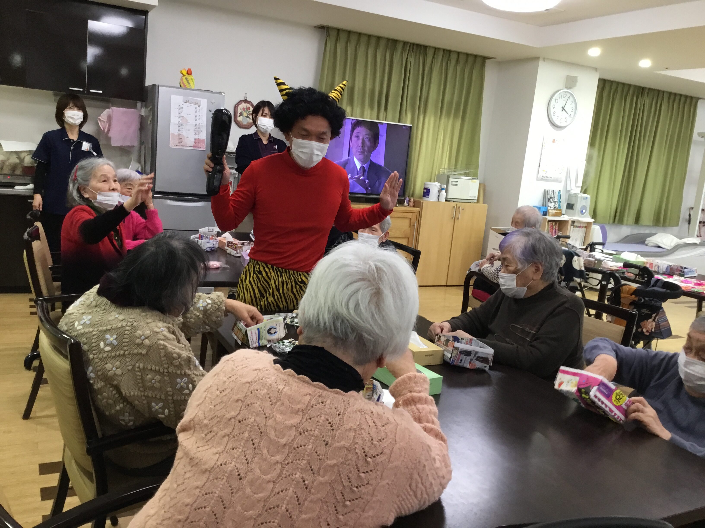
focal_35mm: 31
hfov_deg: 58.4
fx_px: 631
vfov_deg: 45.4
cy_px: 264
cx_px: 352
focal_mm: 3.3
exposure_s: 1/30
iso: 80
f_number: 2.4
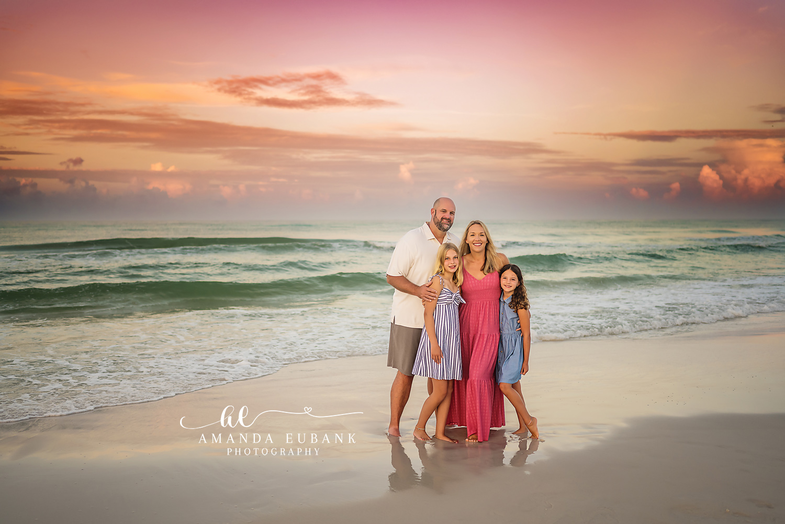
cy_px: 262
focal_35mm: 35
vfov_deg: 37.9
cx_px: 392
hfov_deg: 54.4
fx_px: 763
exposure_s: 1/800
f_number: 1.8
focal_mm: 35
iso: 400
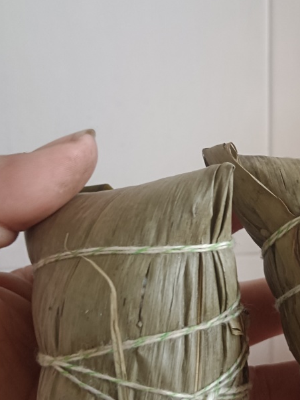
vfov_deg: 41.2
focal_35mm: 46
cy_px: 207
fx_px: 532
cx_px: 256
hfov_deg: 30.4
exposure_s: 1/25
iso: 3109
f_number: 1.8
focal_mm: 3.96
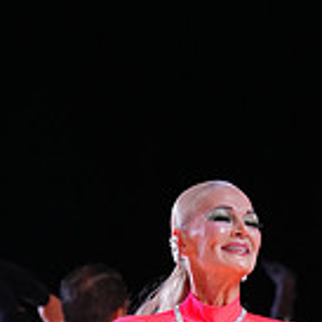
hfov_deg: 4.5
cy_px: 529
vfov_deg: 4.4
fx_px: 4115
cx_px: 389
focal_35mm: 391
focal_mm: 109
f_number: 2.8
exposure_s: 1/500
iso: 1600
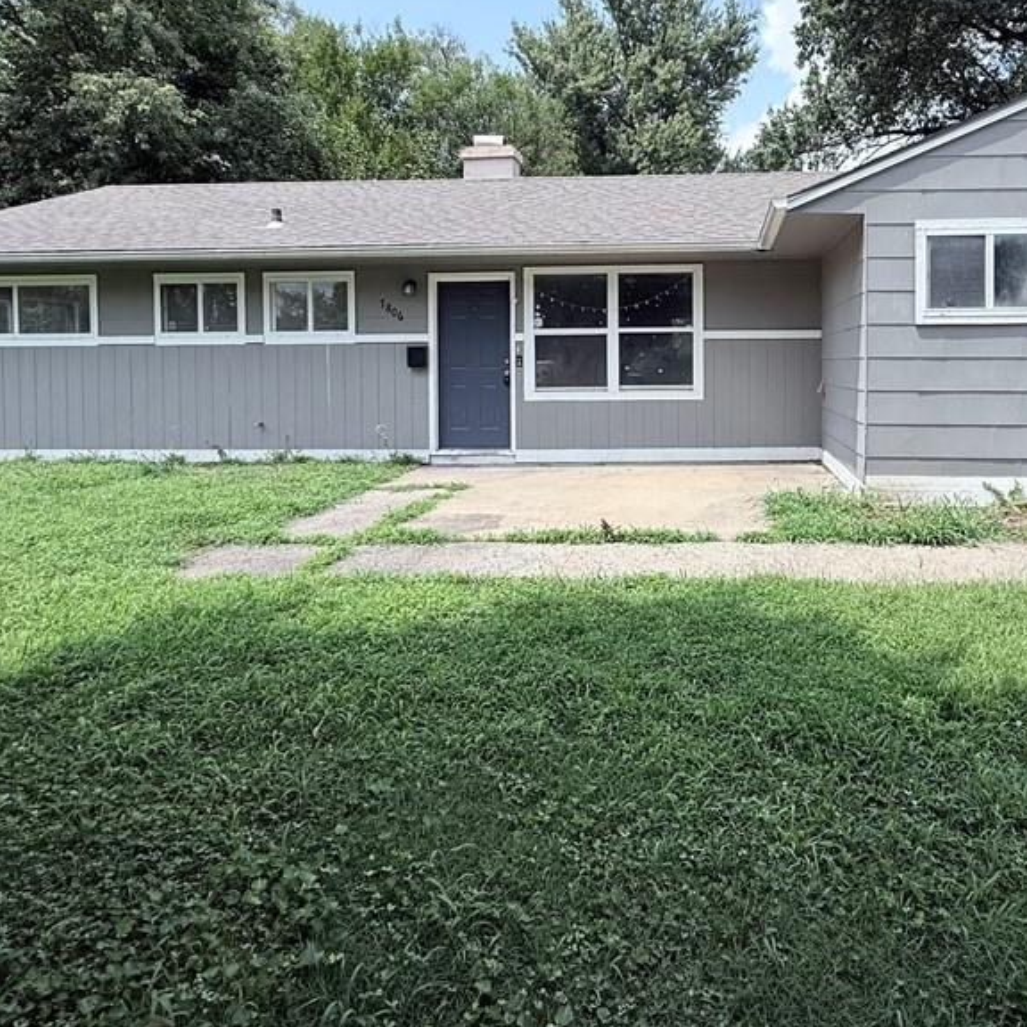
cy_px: 378
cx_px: 679
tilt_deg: -1.8
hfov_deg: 67.8
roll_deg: +0.2
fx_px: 738
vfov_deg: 68.4
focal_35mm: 22
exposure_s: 1/1145
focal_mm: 2.22
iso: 50
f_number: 2.2
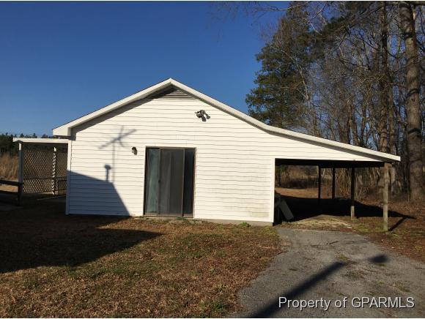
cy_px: 160
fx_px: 356
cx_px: 212
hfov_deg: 61.6
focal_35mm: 29
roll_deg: -1.7
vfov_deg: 48.3
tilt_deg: +1.6
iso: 25
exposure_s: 1/4274
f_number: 2.2
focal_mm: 4.15
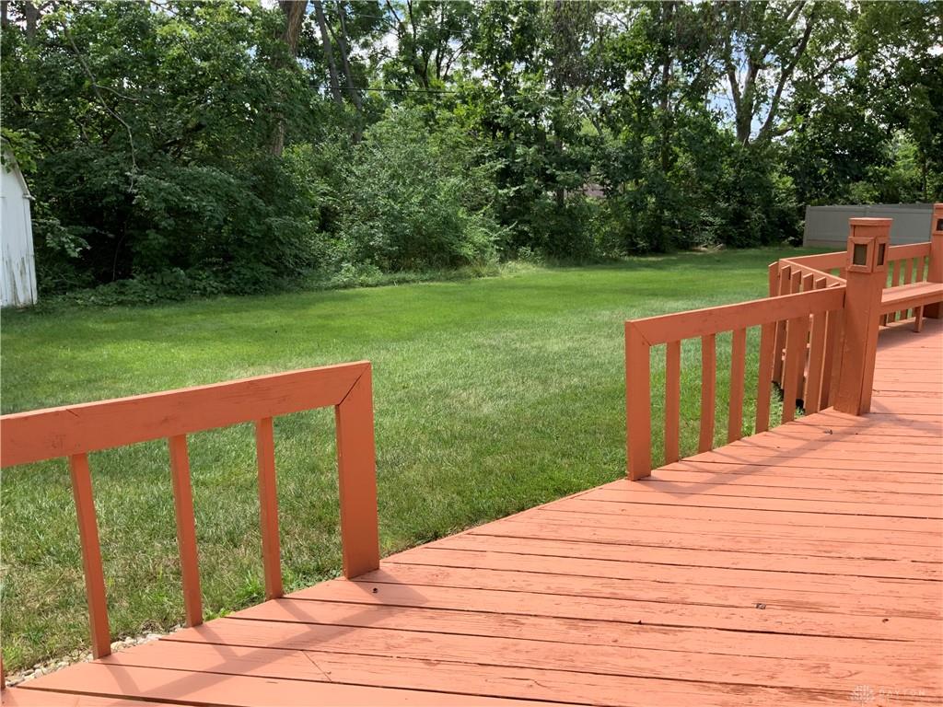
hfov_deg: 61.7
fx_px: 790
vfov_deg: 48.2
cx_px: 472
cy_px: 354
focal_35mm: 29
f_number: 1.8
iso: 16
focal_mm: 3
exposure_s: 1/534
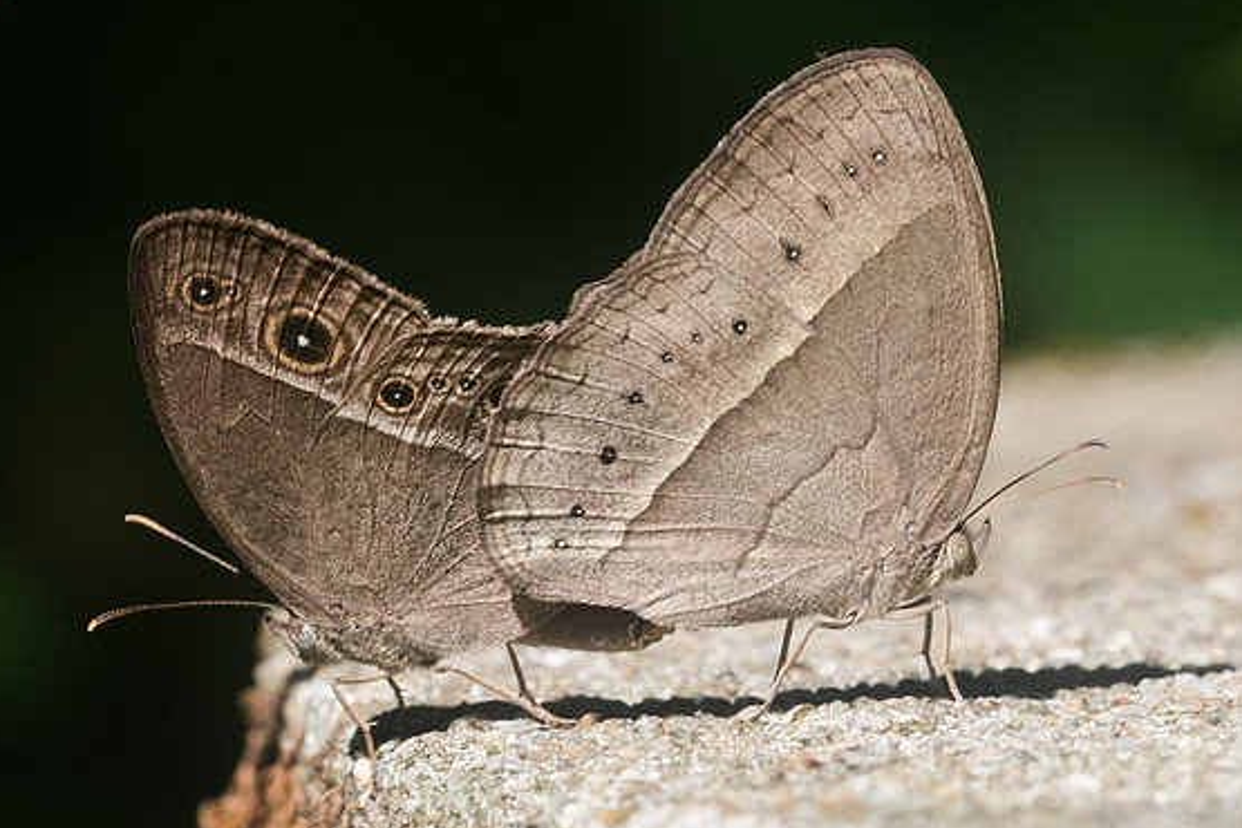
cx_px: 655
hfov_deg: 4.9
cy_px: 472
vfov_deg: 3.2
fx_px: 14627
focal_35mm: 424
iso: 1000
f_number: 16
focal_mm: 150
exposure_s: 1/400
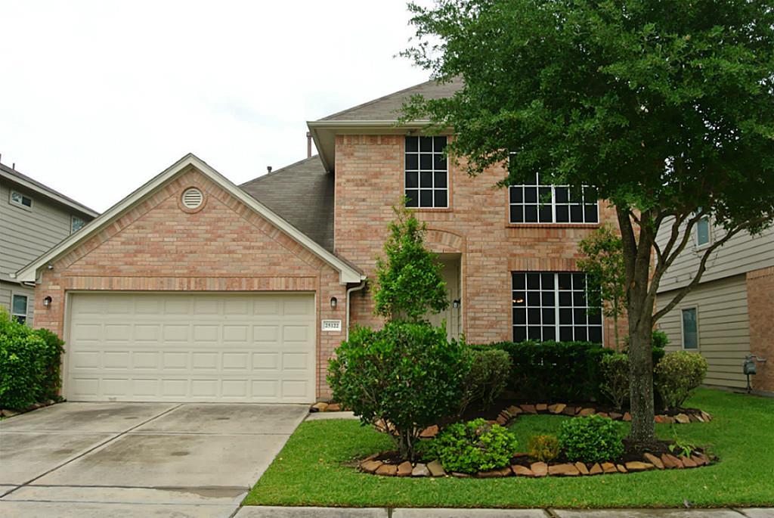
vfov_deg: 37.0
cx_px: 387
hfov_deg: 53.1
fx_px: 775
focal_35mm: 36
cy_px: 259
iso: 100
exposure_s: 1/60
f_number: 13
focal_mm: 13.6
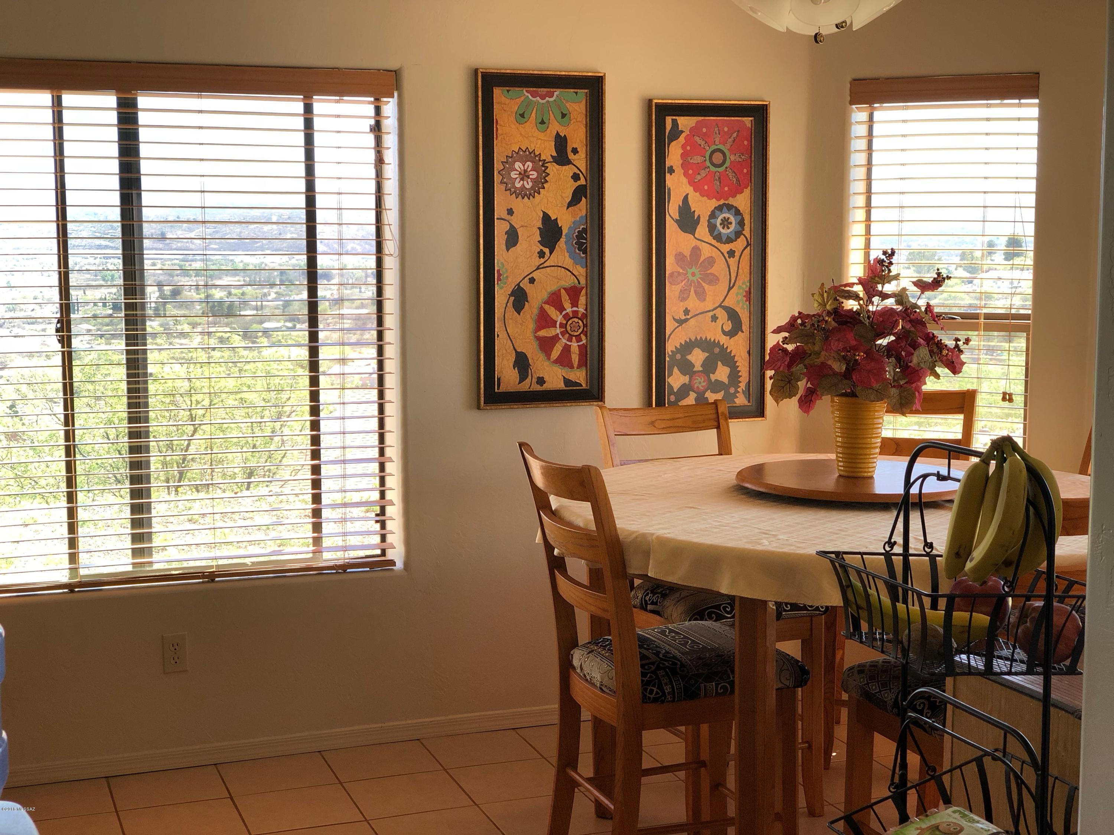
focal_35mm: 52
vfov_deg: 28.0
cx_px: 557
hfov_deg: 36.8
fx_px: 1673
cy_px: 418
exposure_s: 1/120
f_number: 2.4
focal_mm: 6
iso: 25
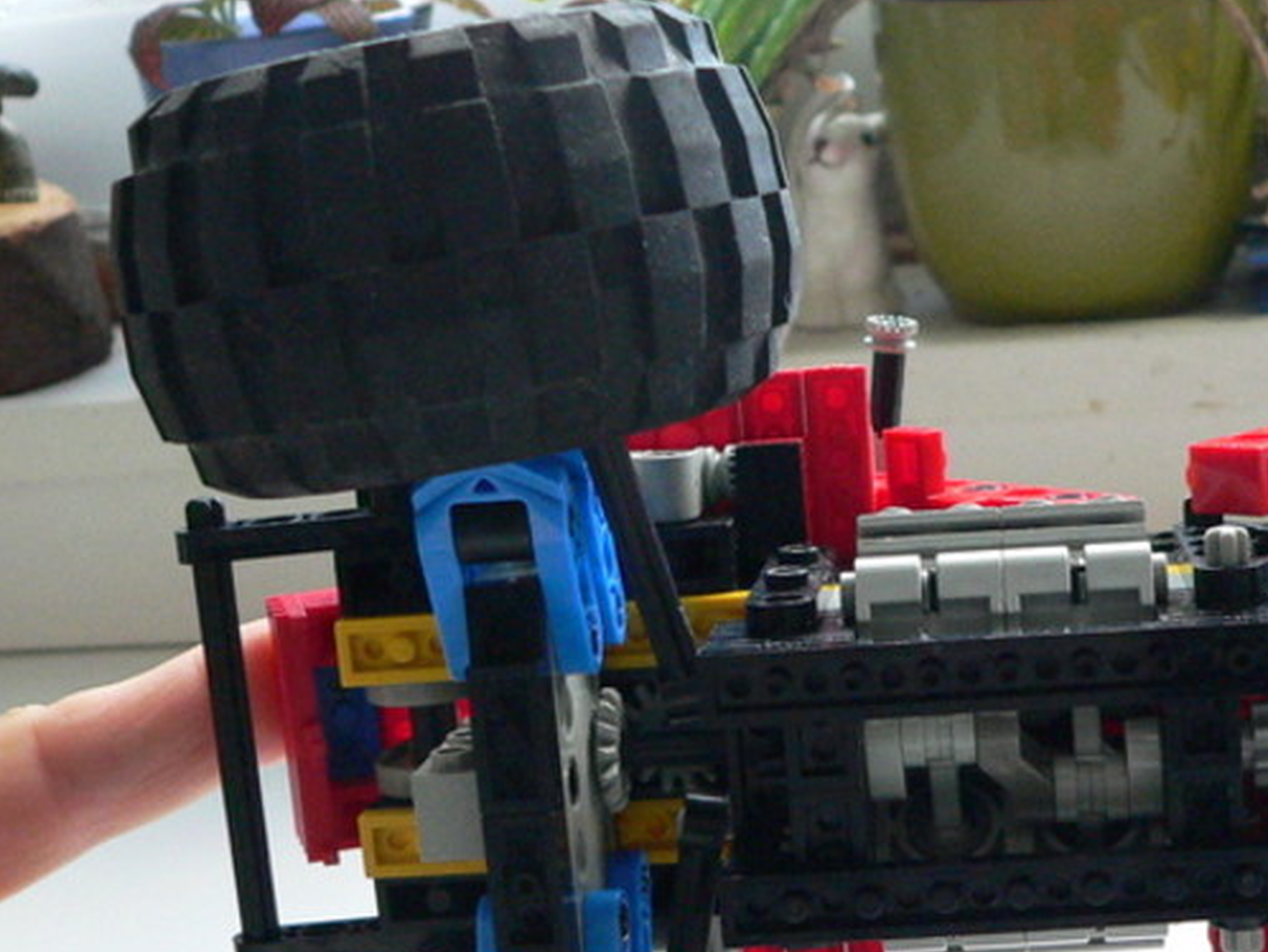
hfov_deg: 29.0
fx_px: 2382
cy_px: 765
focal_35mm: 65
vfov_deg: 22.3
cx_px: 1062
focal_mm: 6
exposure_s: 1/100
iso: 400
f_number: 3.3
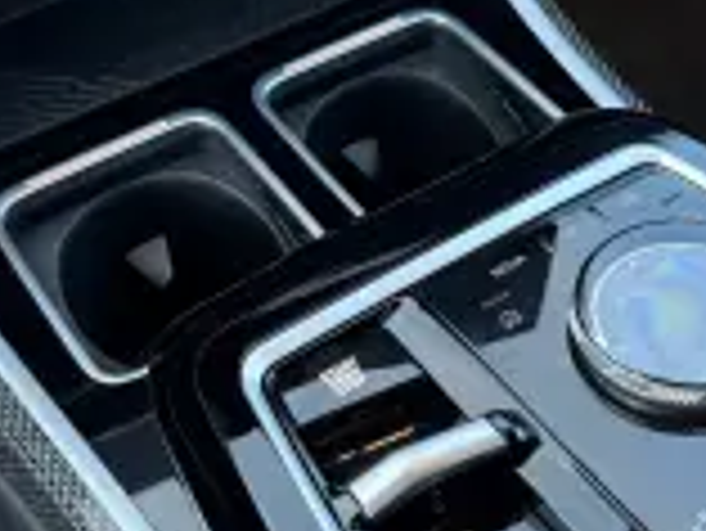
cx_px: 450
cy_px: 364
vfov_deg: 26.4
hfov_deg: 34.7
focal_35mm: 55
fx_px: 1123
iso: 500
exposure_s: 1/50
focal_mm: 6.76
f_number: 1.78
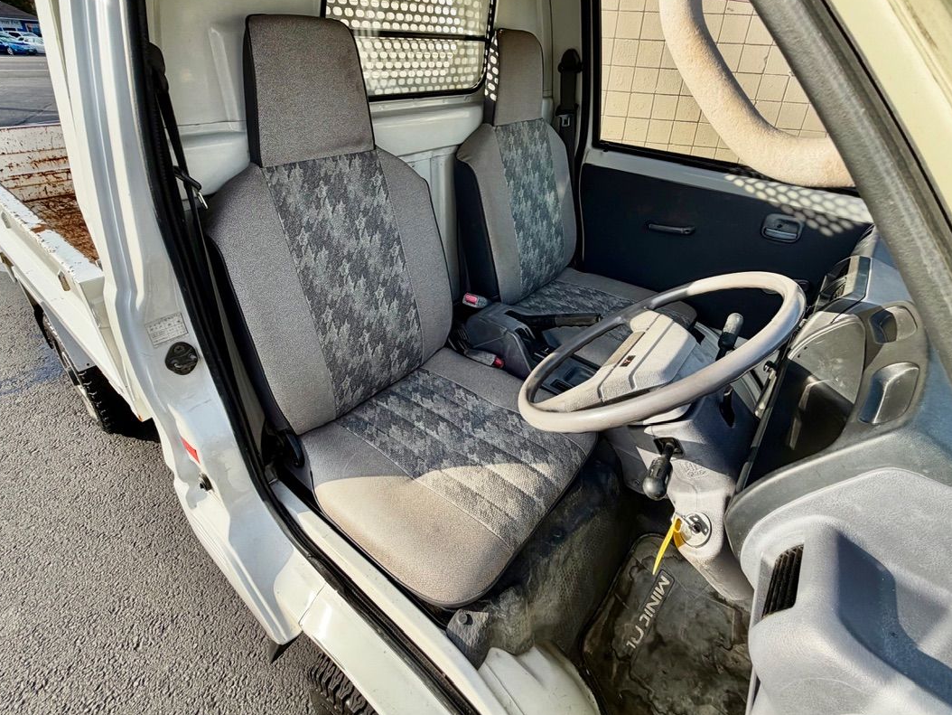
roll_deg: -2.7
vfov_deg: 74.1
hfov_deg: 91.0
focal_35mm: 17
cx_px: 492
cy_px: 291
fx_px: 468
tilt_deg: -27.5
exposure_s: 1/502
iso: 50
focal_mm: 2.22
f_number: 2.2
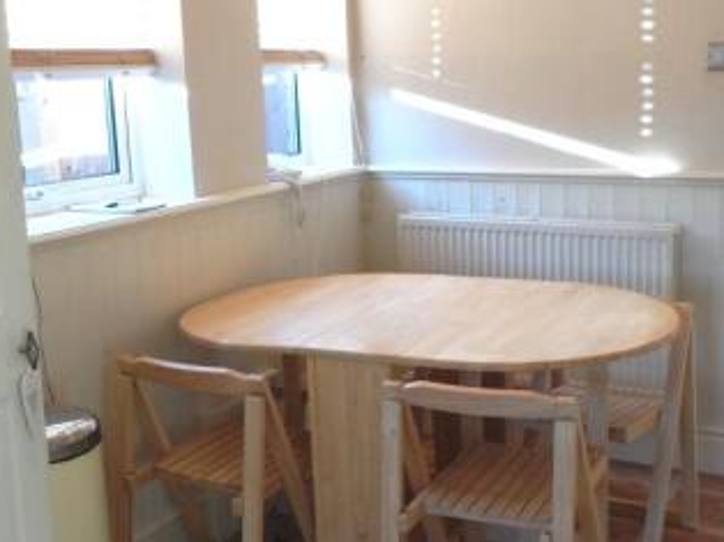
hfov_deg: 36.7
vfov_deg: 28.0
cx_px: 439
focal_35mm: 52
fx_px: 1087
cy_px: 283
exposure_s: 1/30
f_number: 3.1
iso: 100
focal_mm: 4.9
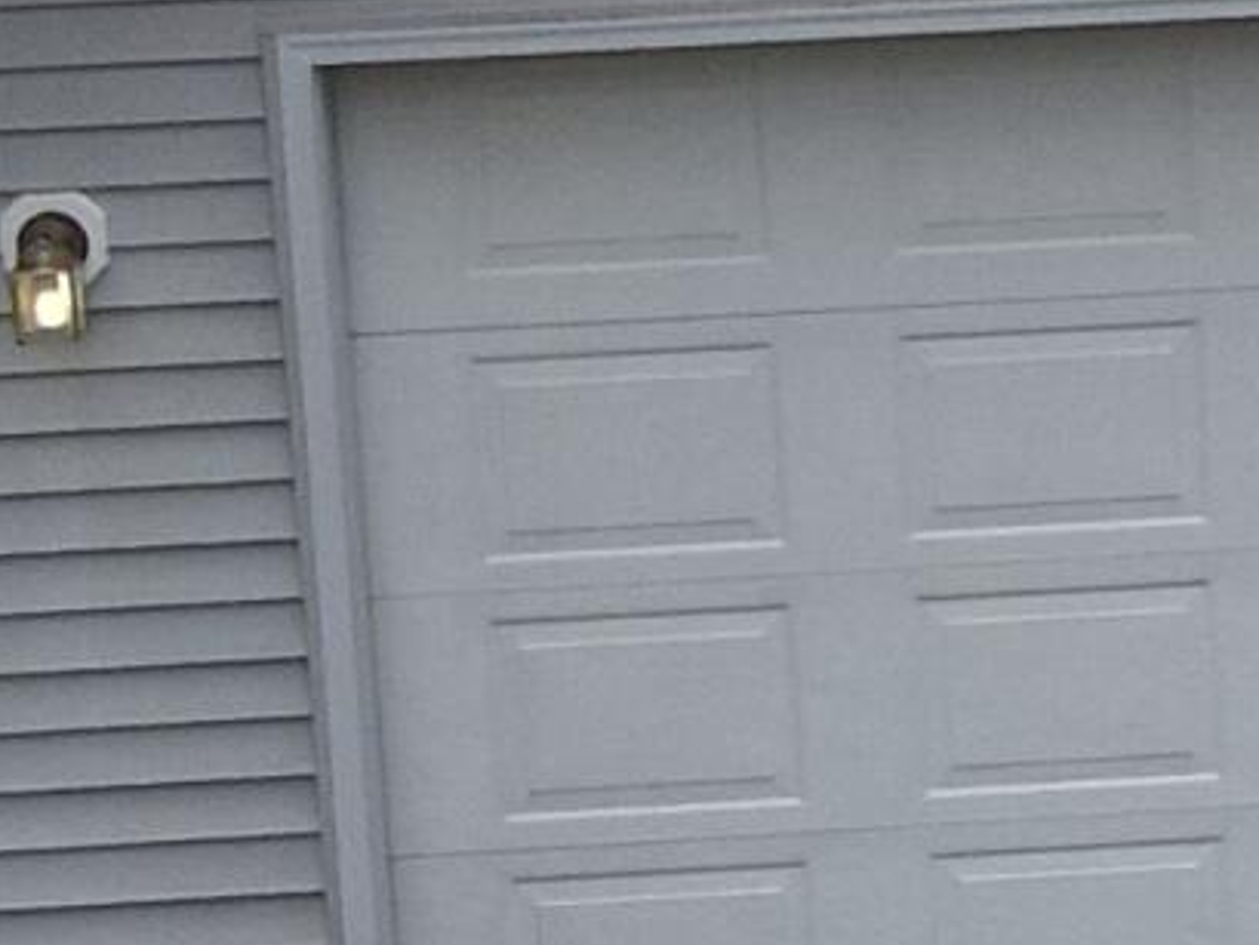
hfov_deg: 10.7
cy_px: 74
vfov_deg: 8.4
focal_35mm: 176
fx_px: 6403
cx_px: 2044
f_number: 2.8
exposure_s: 1/500
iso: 100
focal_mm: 4.5
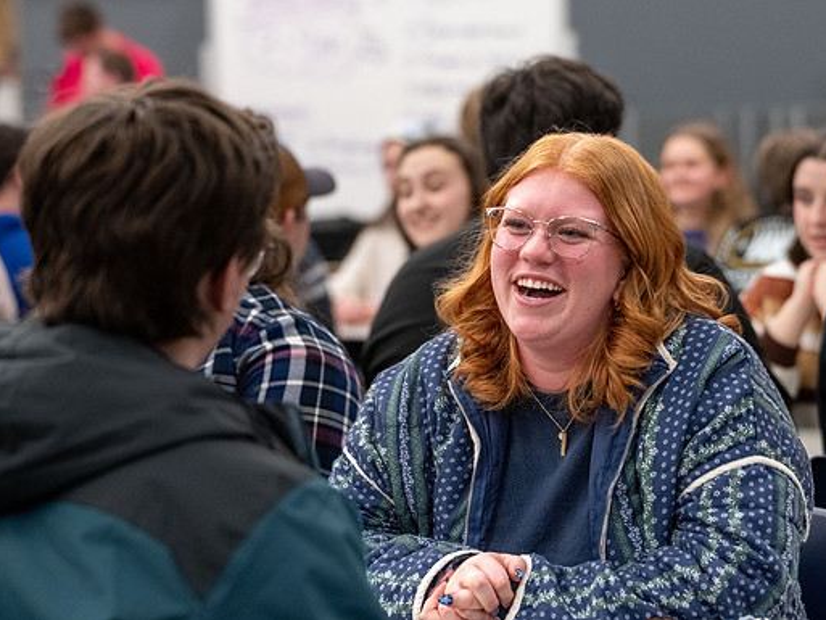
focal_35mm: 130
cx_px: 547
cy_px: 233
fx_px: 3103
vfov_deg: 11.4
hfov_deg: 15.1
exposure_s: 1/200
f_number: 3.5
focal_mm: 95
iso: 2500
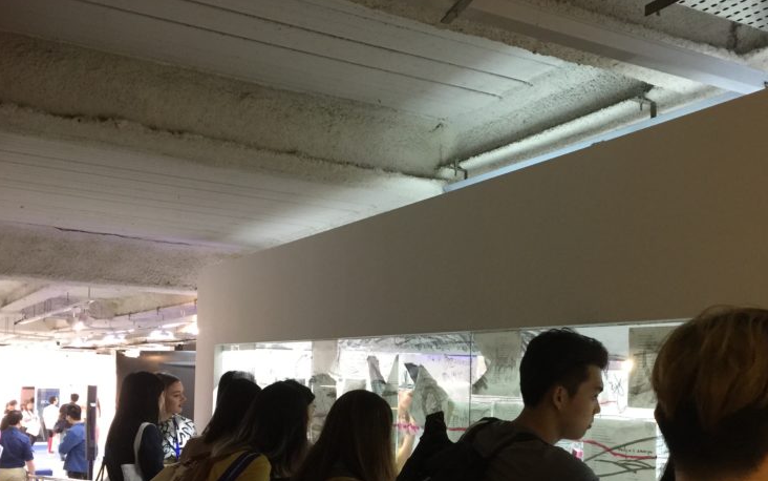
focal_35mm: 43
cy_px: 376
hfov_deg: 45.6
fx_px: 900
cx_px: 499
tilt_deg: +0.6
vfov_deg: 29.3
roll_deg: -1.4
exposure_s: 1/10
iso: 100
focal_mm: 4.15
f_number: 2.2
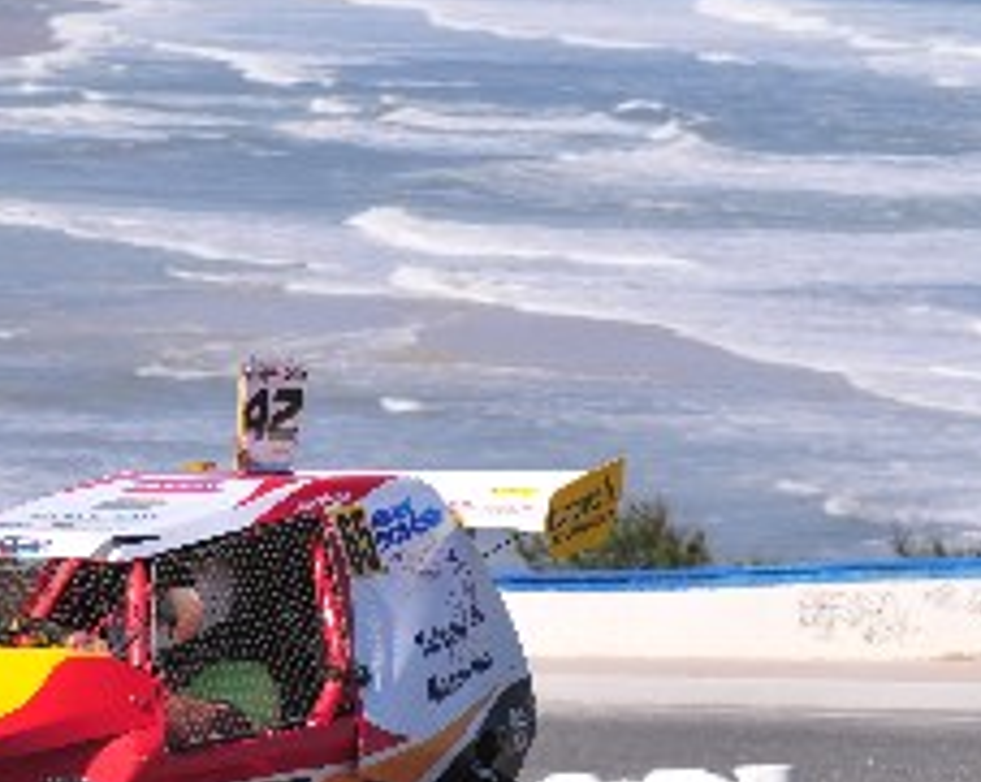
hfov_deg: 5.8
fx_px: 9714
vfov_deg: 4.6
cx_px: 138
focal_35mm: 335
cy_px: 512
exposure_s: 1/800
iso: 250
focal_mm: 120
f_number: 6.3
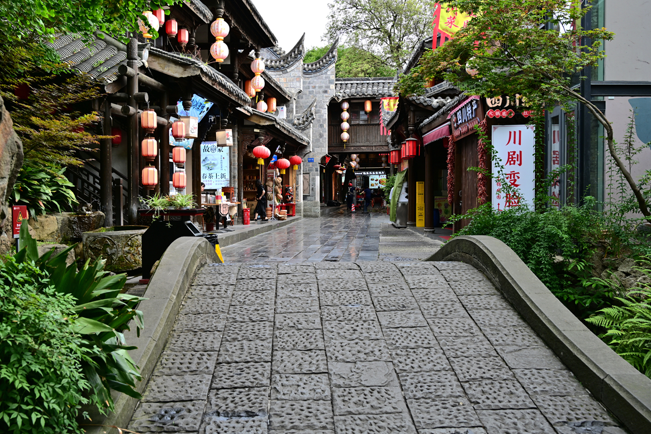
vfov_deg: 38.9
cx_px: 320
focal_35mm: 34
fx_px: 615
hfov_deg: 55.8
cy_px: 213
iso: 100
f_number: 8
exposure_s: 1/80
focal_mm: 33
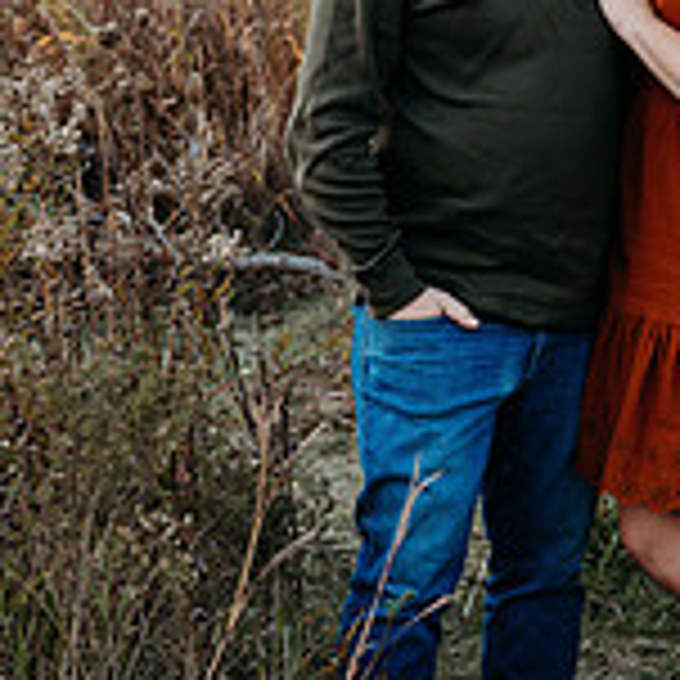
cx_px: 621
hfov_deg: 13.1
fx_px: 2934
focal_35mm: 132
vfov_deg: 13.2
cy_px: 131
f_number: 4.5
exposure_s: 1/320
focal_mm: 52
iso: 250
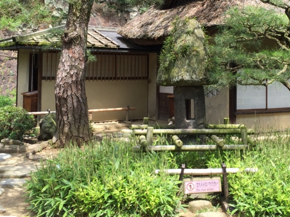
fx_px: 436
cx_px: 182
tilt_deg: +0.5
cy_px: 61
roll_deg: -1.0
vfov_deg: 27.7
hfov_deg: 36.6
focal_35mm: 52
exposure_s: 1/892
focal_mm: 4.15
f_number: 2.2
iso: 32
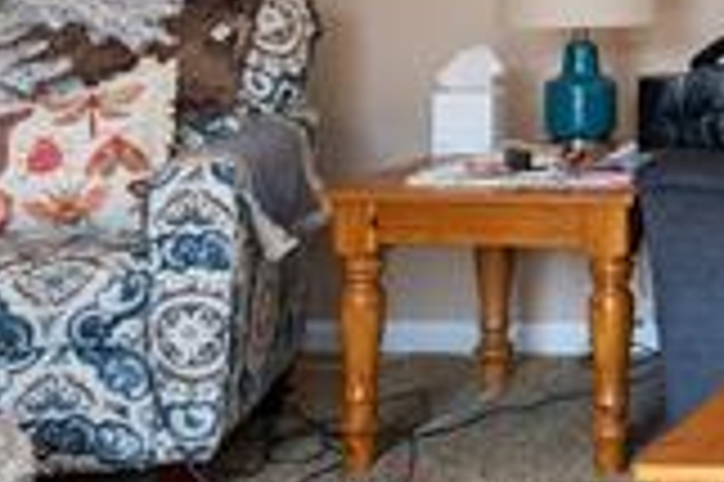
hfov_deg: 18.6
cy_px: 29
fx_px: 1788
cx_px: 1241
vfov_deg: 15.1
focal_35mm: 89
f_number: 11
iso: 100
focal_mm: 14
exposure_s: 1.3
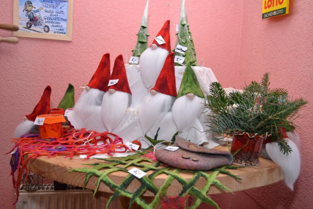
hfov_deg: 53.1
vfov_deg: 36.9
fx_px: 313
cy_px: 104
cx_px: 156
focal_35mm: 36
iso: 1600
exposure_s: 1/125
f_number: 4
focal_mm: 24
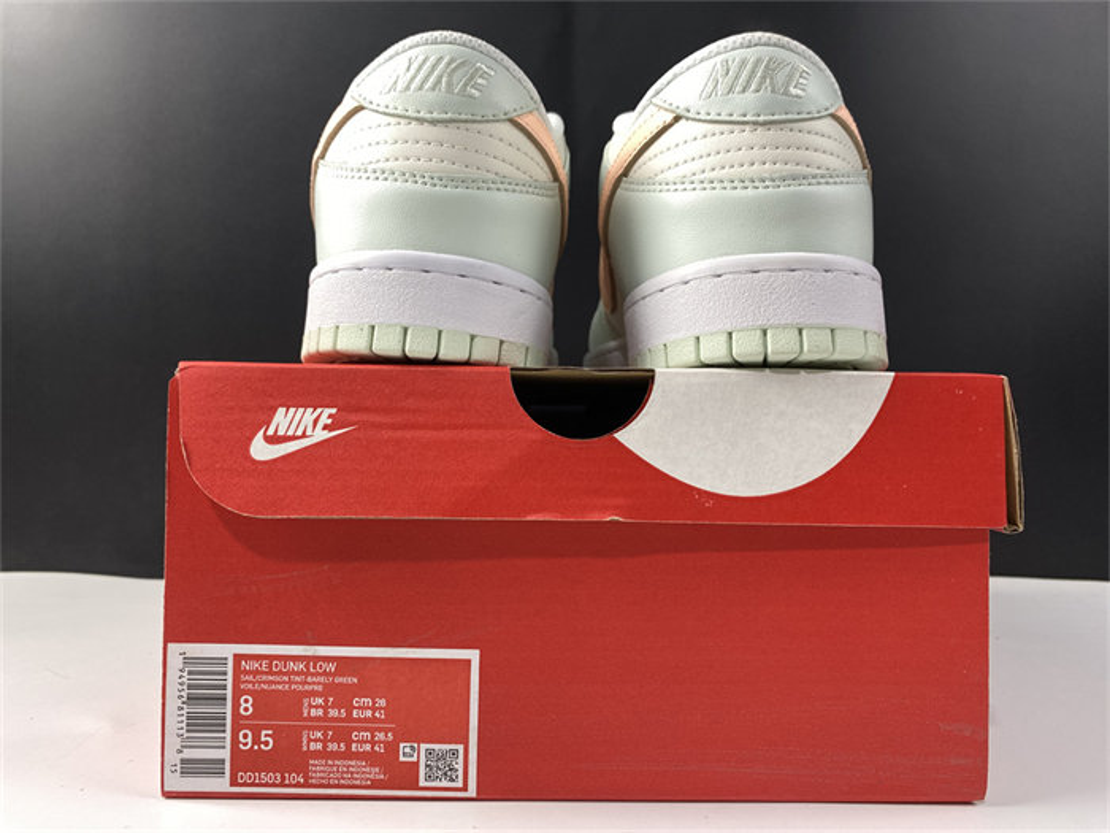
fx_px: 834
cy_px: 416
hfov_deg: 67.3
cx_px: 555
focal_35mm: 26
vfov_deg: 53.1
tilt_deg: +0.6
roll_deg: +0.5
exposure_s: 1/100
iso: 100
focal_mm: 4.25
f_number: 1.8
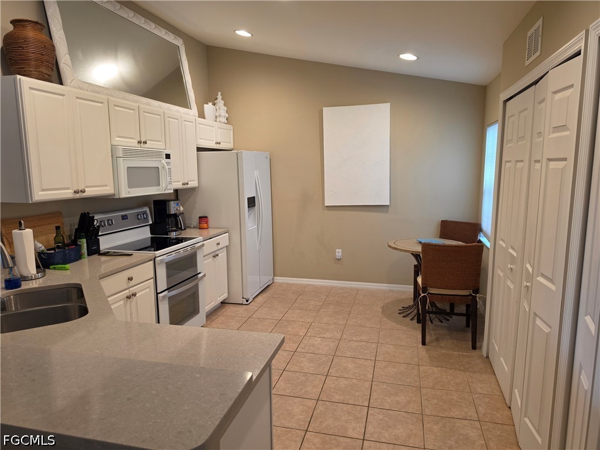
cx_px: 300
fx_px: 399
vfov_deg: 58.9
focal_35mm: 23
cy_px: 225
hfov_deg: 73.9
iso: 160
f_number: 1.4
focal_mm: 6.5
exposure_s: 1/120
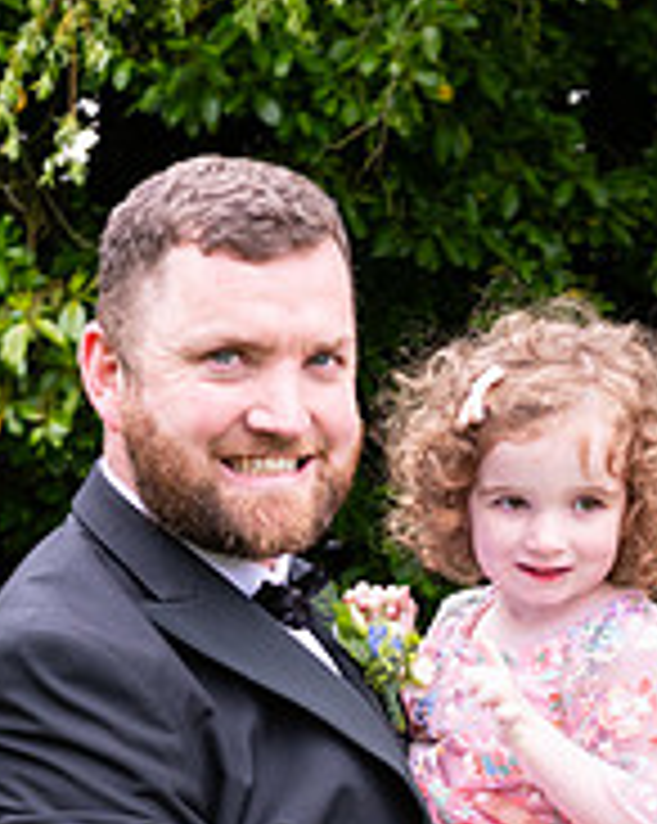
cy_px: 844
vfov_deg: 15.8
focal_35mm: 119
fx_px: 2897
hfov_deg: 12.9
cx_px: 405
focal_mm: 40
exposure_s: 1/200
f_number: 5
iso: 400
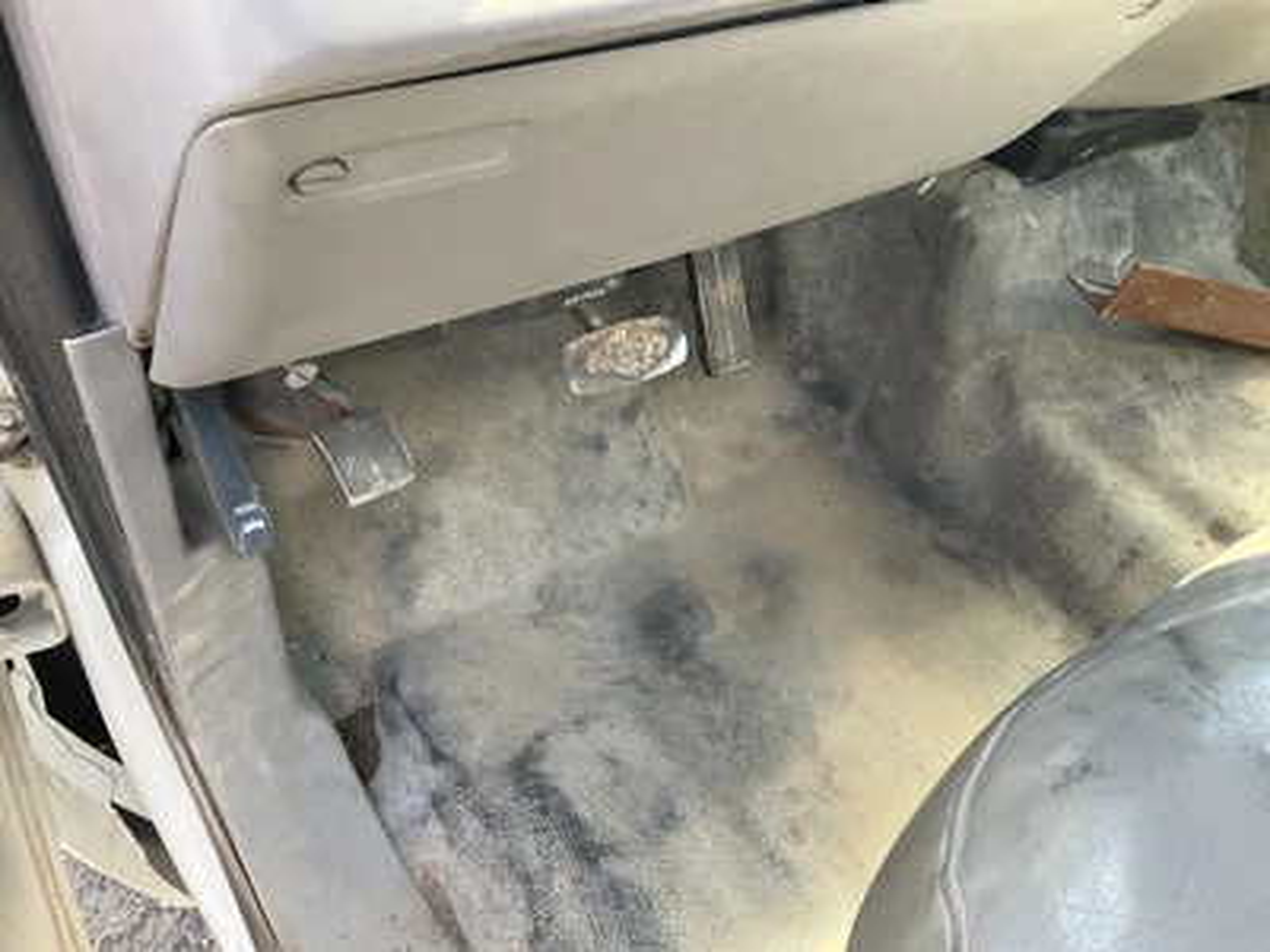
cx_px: 635
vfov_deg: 48.2
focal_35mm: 29
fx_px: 1064
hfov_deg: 61.7
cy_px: 476
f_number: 1.8
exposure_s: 1/122
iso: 64
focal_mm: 3
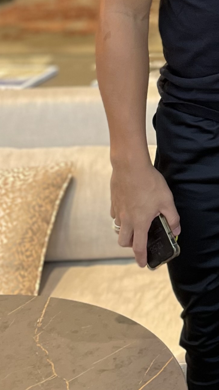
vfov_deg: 23.6
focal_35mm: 88
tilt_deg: -12.9
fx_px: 909
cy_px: 52
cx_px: 373
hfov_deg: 12.7
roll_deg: +0.3
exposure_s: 1/57
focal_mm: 4.2
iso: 320
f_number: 1.6
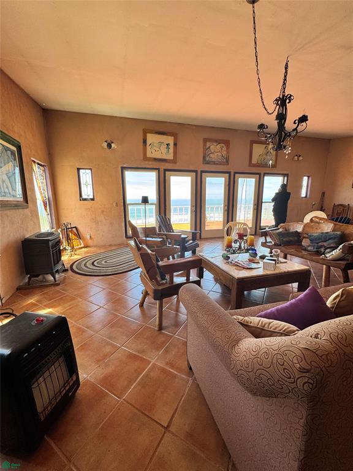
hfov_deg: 85.7
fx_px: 190
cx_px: 176
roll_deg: -0.1
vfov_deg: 102.1
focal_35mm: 14
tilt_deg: -10.2
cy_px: 236
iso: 50
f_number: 2.2
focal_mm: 2.22
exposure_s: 1/99
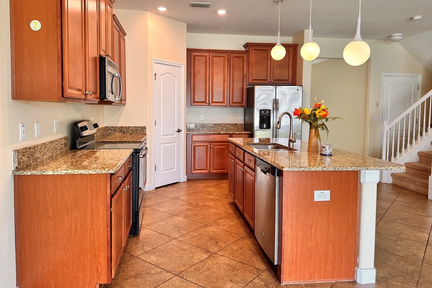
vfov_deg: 49.5
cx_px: 211
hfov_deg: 69.4
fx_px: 312
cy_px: 129
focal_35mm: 26
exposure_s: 1/120
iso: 125
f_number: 1.78
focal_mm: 6.86
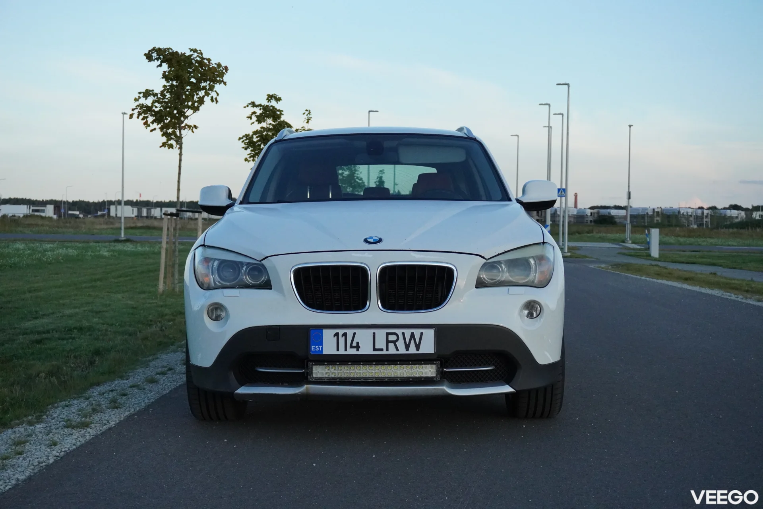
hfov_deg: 36.9
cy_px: 254
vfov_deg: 25.1
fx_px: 1144
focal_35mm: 54
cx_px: 382
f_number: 5.6
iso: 3200
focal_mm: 36
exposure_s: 1/4000
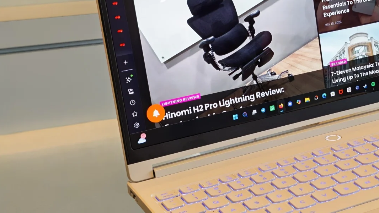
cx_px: 354
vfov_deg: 12.9
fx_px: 945
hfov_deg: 22.1
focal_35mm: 94
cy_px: 81
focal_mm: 5.4
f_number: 1.6
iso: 100
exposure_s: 1/100
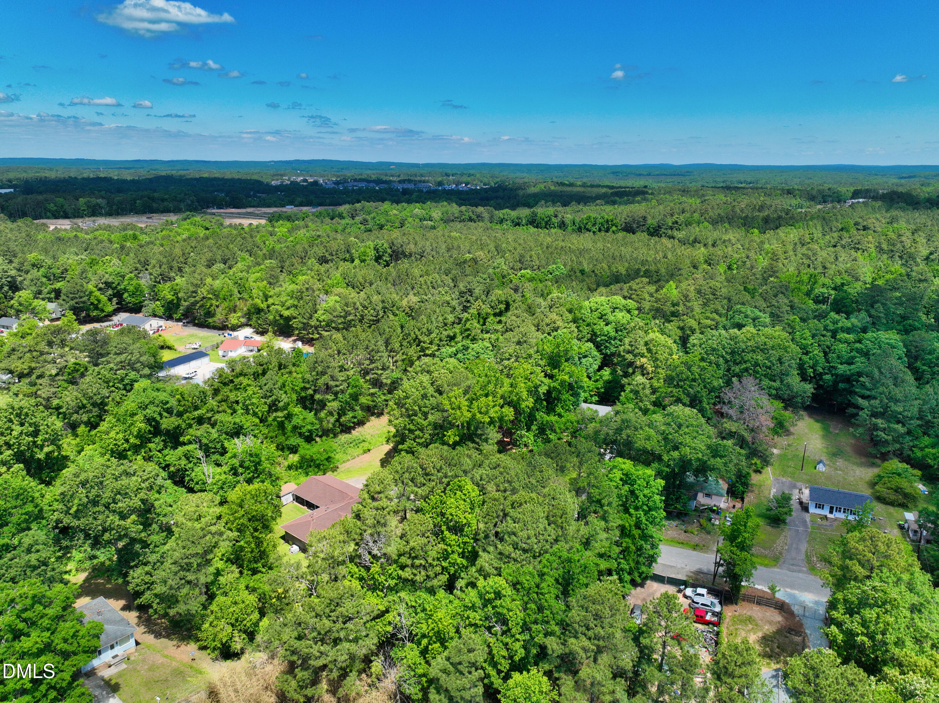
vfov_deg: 56.8
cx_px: 470
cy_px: 352
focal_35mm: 24
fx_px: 651
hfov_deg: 71.6
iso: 120
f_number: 2.8
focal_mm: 12.3
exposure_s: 1/1600
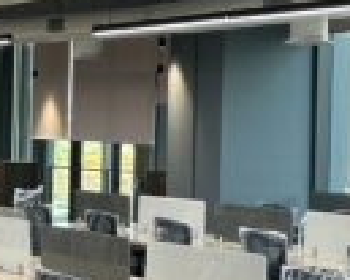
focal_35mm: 151
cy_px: 111
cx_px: 46
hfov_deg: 12.7
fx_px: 1563
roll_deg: -1.9
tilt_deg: +1.5
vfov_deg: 10.2
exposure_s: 1/100
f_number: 1.5
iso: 100
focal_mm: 5.7
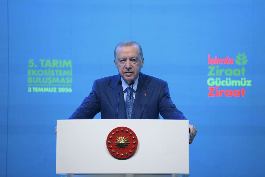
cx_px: 132
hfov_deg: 7.1
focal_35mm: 290
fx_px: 2134
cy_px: 88
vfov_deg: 4.7
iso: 1600
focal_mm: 290
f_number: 5.3
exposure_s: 1/80
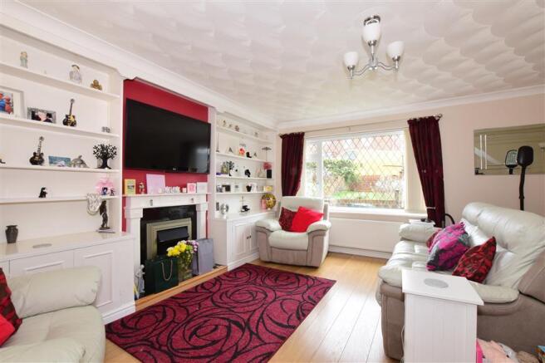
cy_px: 182
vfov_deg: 77.3
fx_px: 227
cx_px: 272
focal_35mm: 15
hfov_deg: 100.4
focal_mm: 10
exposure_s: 1/3
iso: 500
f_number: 20
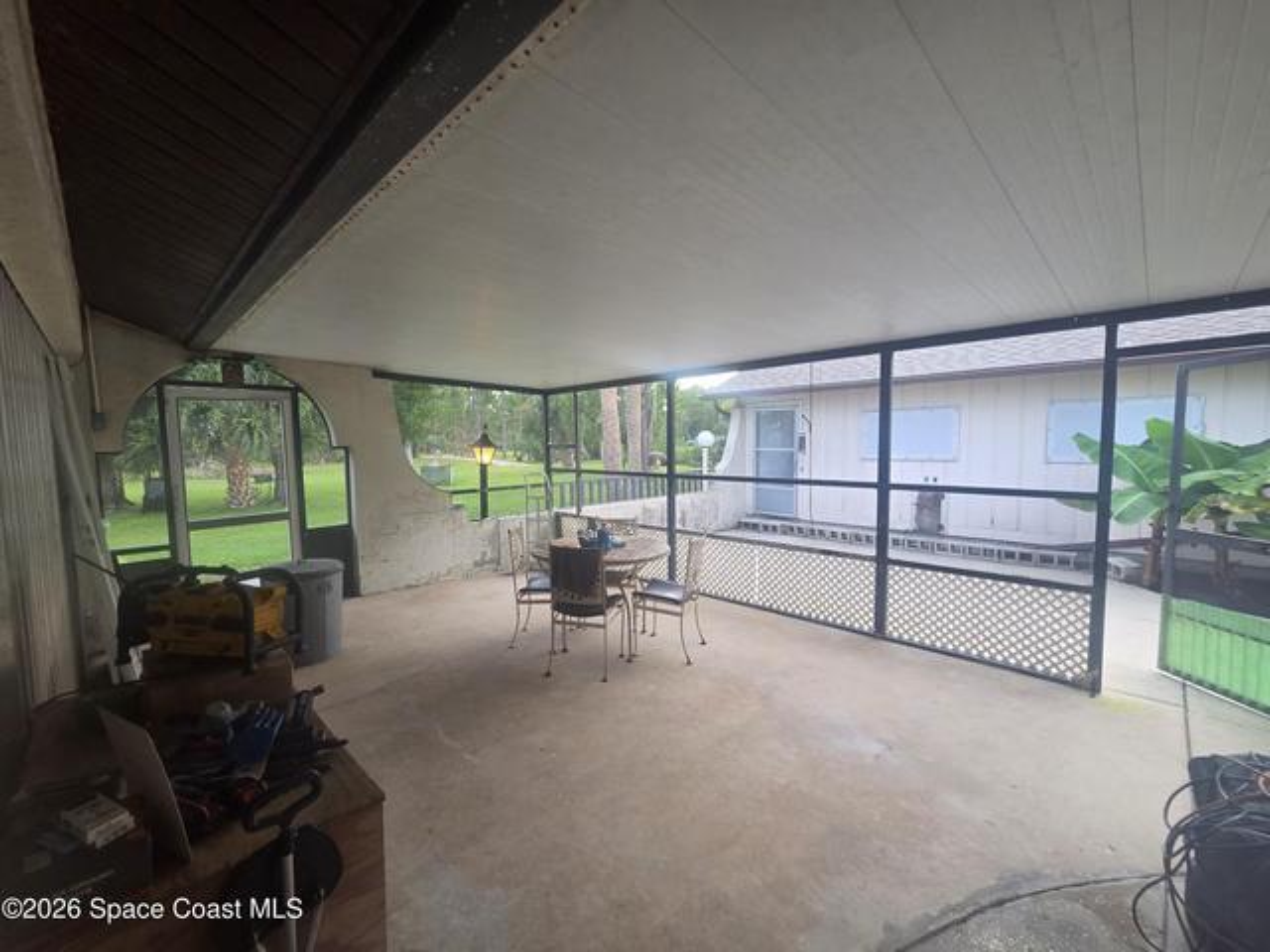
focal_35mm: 13
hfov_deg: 106.2
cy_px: 476
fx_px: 477
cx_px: 635
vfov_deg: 89.9
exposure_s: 1/120
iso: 250
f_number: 2.2
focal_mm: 2.2
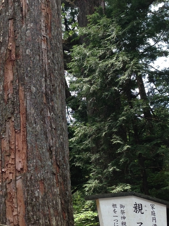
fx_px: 417
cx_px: 13
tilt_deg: +23.6
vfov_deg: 30.2
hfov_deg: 22.3
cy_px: 126
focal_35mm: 64
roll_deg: -1.1
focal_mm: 4.12
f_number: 2.4
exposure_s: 1/251
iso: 50
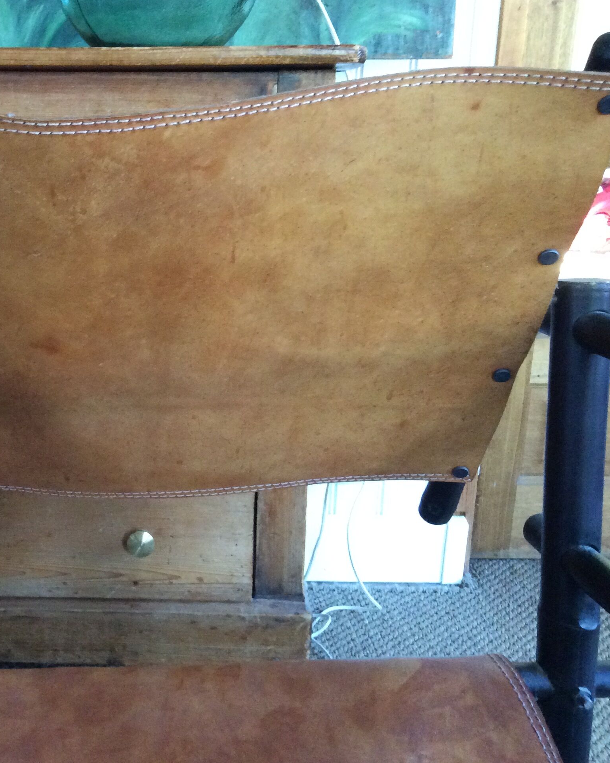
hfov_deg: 34.6
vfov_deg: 43.8
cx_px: 124
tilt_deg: -16.7
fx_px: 948
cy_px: 381
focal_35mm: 42
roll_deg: +1.5
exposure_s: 1/25
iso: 320
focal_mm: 3.3
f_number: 2.4
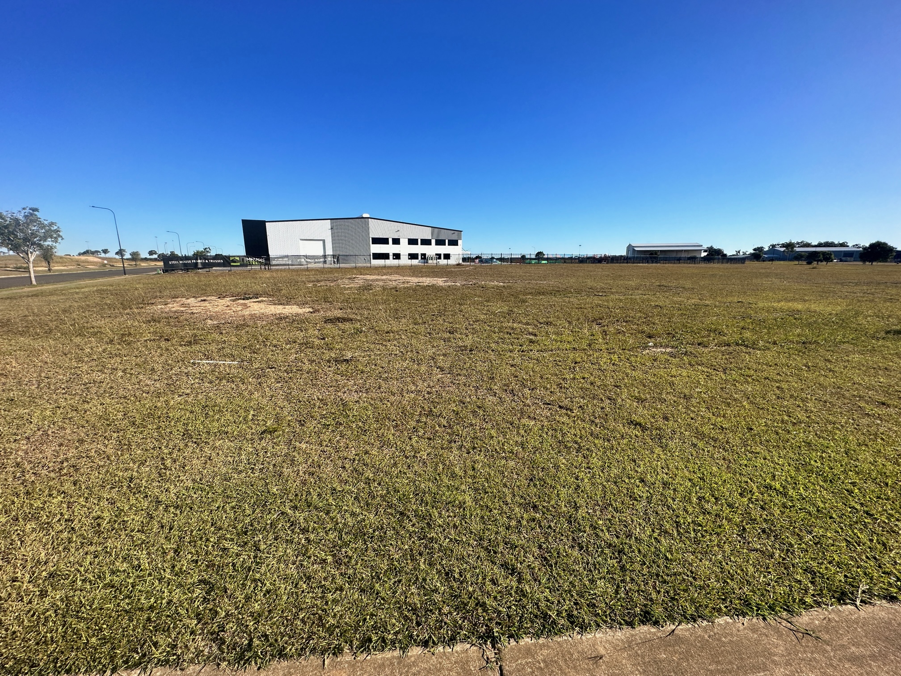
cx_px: 450
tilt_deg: -9.2
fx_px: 364
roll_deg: -1.0
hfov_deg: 102.1
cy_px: 338
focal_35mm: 14
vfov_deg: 85.7
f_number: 2.2
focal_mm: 2.22
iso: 50
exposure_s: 1/1825
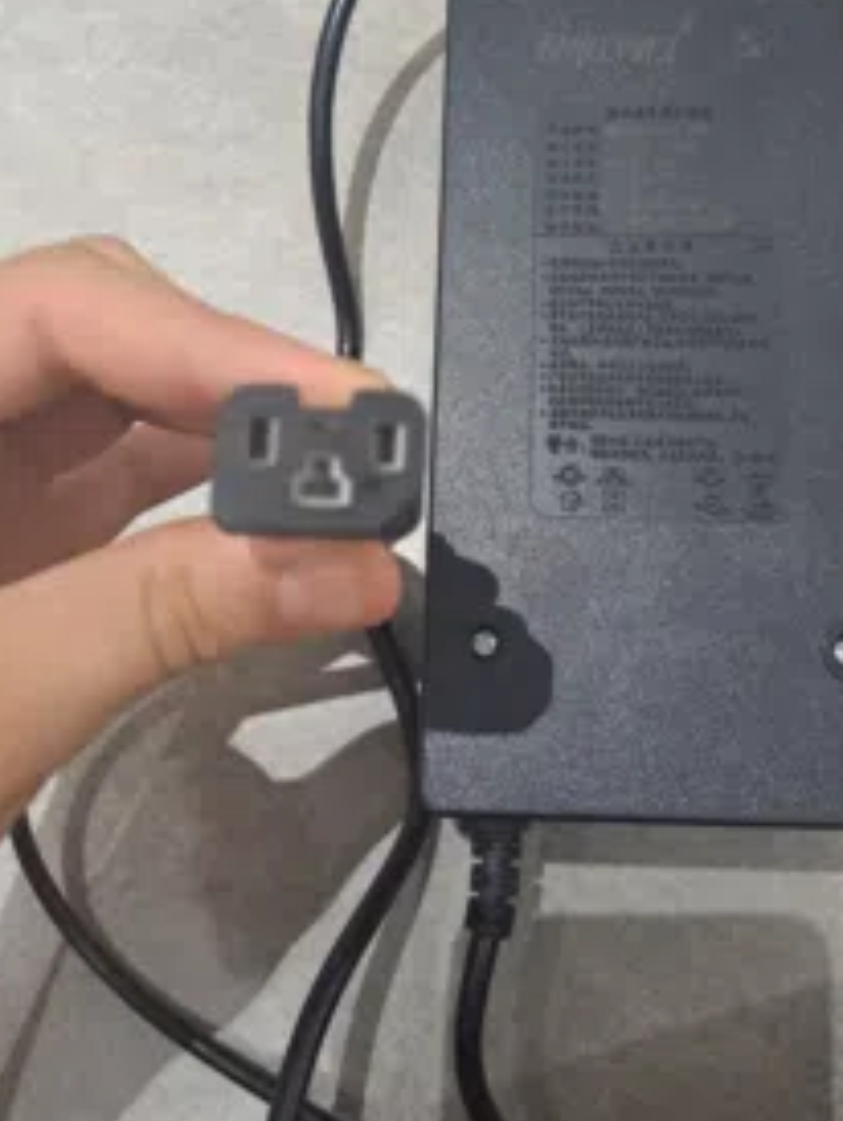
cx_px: 487
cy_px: 335
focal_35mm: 35
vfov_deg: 51.2
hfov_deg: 40.6
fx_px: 1135
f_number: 1.8
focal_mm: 5.23
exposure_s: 1/33
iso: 320
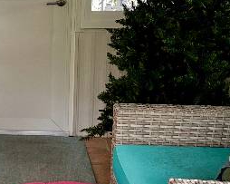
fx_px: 578
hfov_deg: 21.0
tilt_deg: -12.5
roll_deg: +1.3
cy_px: 66
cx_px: -45
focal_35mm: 85
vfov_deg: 18.0
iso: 500
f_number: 1.6
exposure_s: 1/60
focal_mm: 5.96
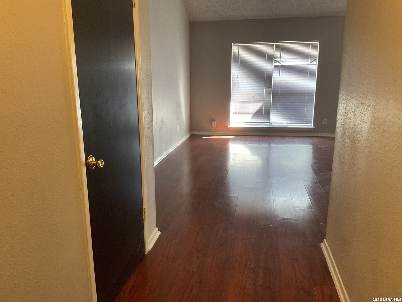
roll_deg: +0.6
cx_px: 201
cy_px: 151
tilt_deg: -11.9
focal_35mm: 29
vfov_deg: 48.2
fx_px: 337
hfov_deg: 61.7
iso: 125
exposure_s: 1/60
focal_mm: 3
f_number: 1.8
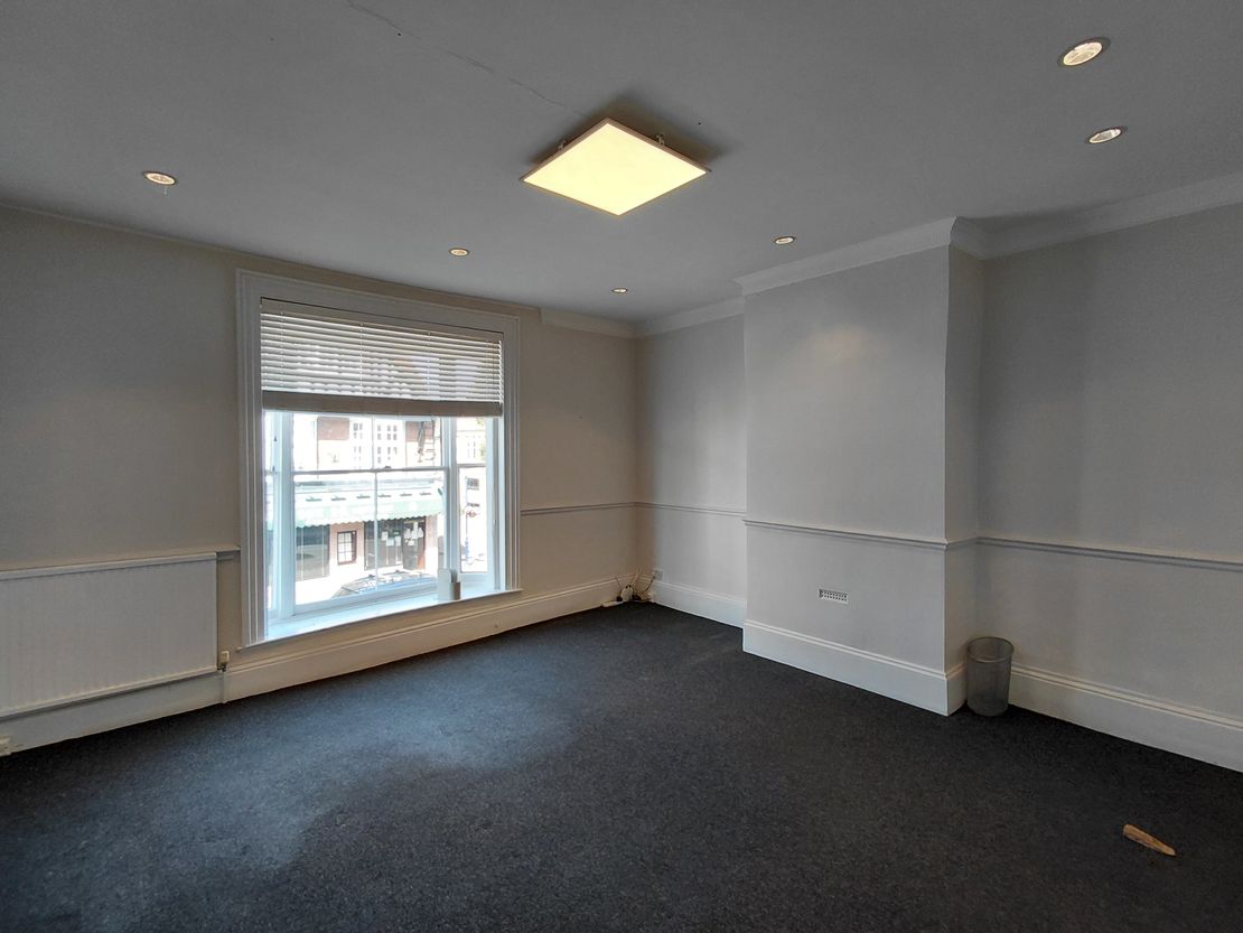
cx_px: 622
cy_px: 466
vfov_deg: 78.1
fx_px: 575
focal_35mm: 16
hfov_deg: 94.5
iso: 80
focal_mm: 1.64
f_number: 2.2
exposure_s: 1/100
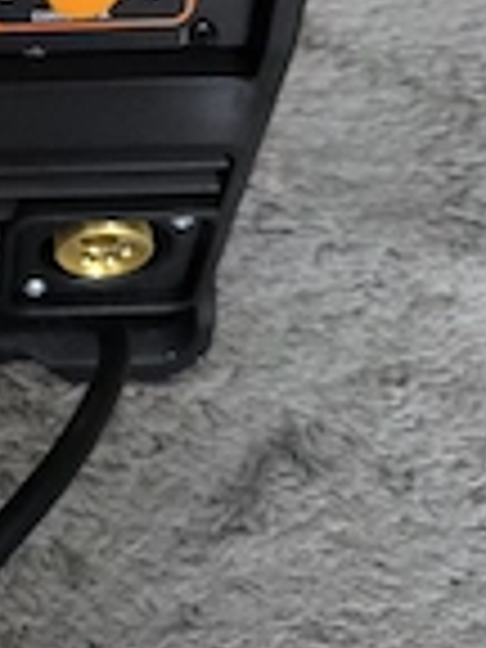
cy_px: -32
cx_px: -117
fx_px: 1198
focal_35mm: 64
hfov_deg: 21.1
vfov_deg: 28.1
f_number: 1.65
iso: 6400
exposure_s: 1/20
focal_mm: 6.14
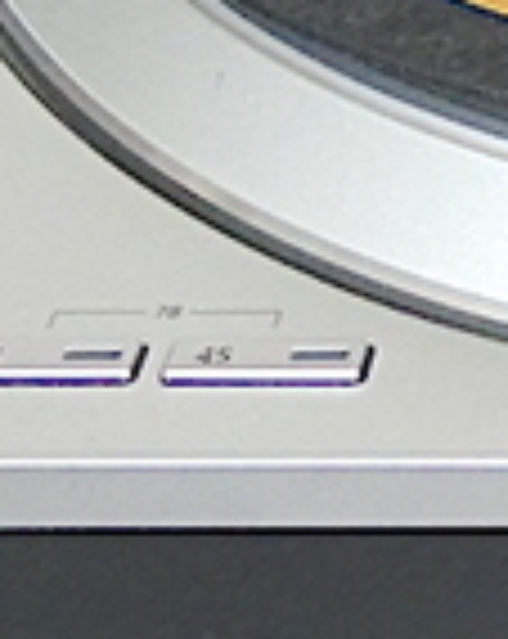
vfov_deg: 10.3
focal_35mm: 185
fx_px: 3488
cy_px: -117
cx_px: 1403
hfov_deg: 7.5
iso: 200
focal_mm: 5
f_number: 3.5
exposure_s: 1/25
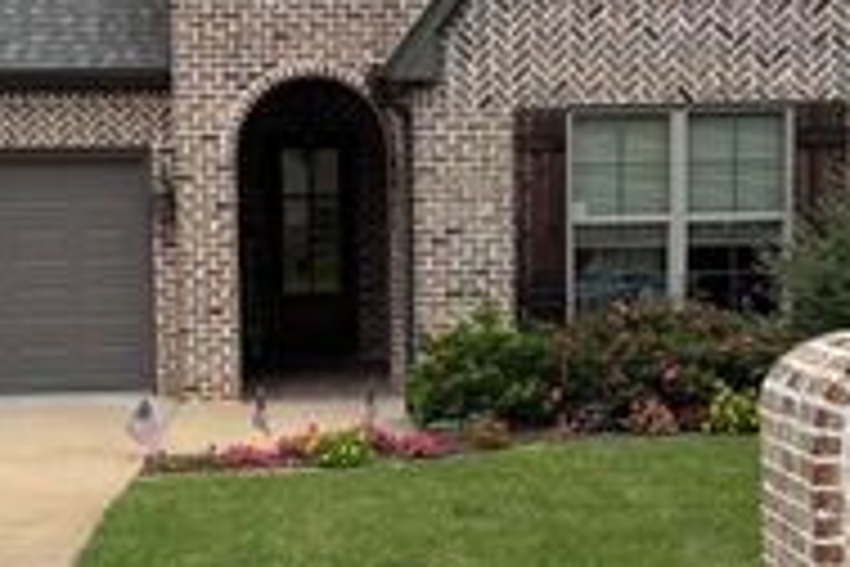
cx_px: 364
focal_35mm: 66
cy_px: 313
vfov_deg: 20.6
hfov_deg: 30.5
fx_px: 1558
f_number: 1.78
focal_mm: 6.76
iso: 80
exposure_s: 1/4673
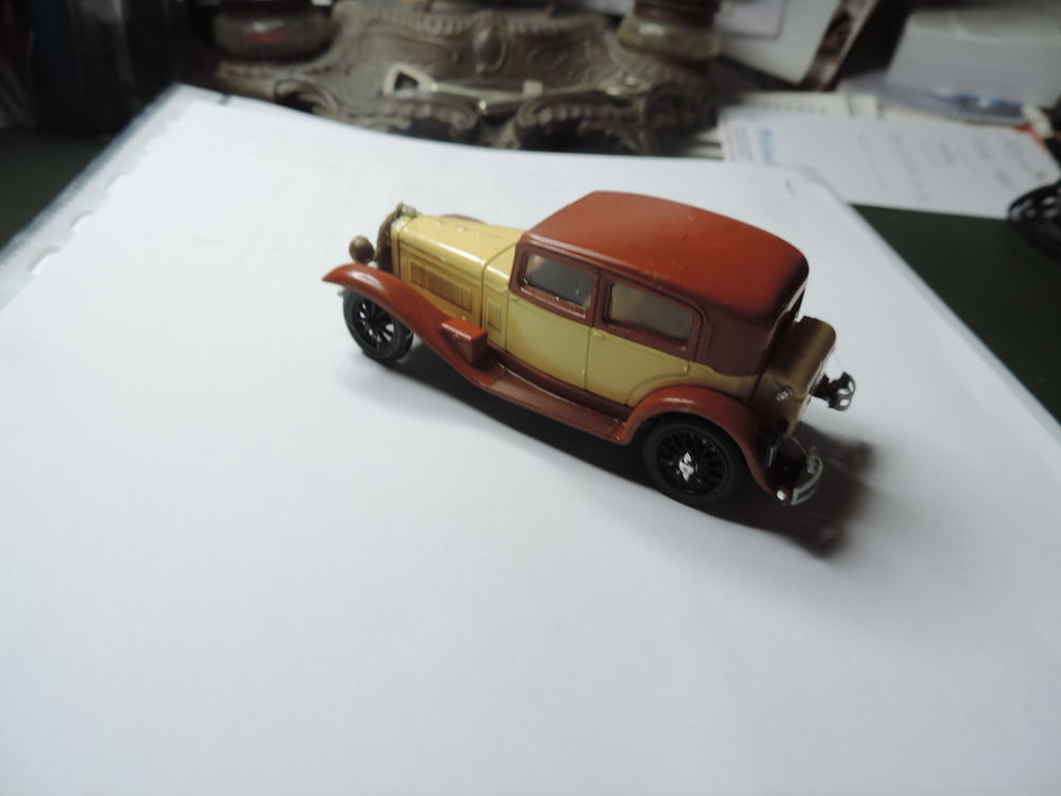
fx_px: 736
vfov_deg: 56.8
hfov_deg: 71.6
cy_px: 398
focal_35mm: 24
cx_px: 530
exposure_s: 1/30
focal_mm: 4.3
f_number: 3
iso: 125
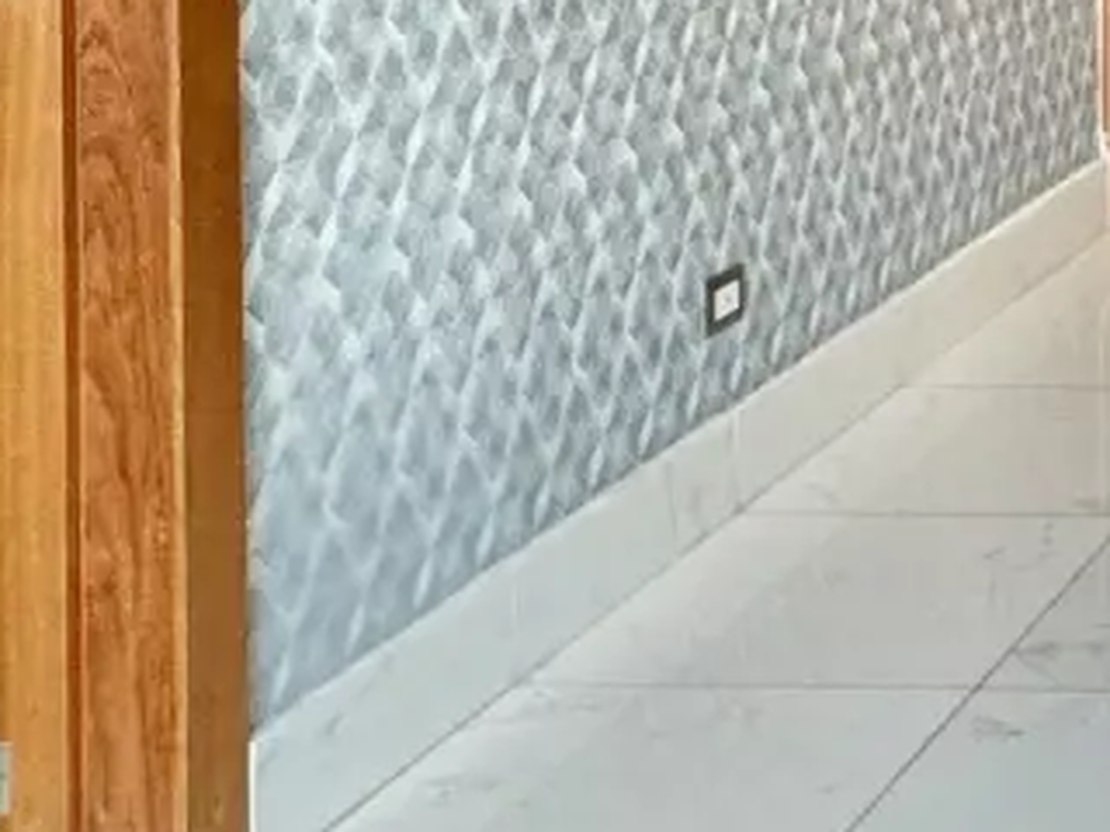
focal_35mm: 84
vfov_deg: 16.1
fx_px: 2694
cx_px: 1887
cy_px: -409
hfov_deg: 18.9
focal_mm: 2.22
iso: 200
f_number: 2.2
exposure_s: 1/120
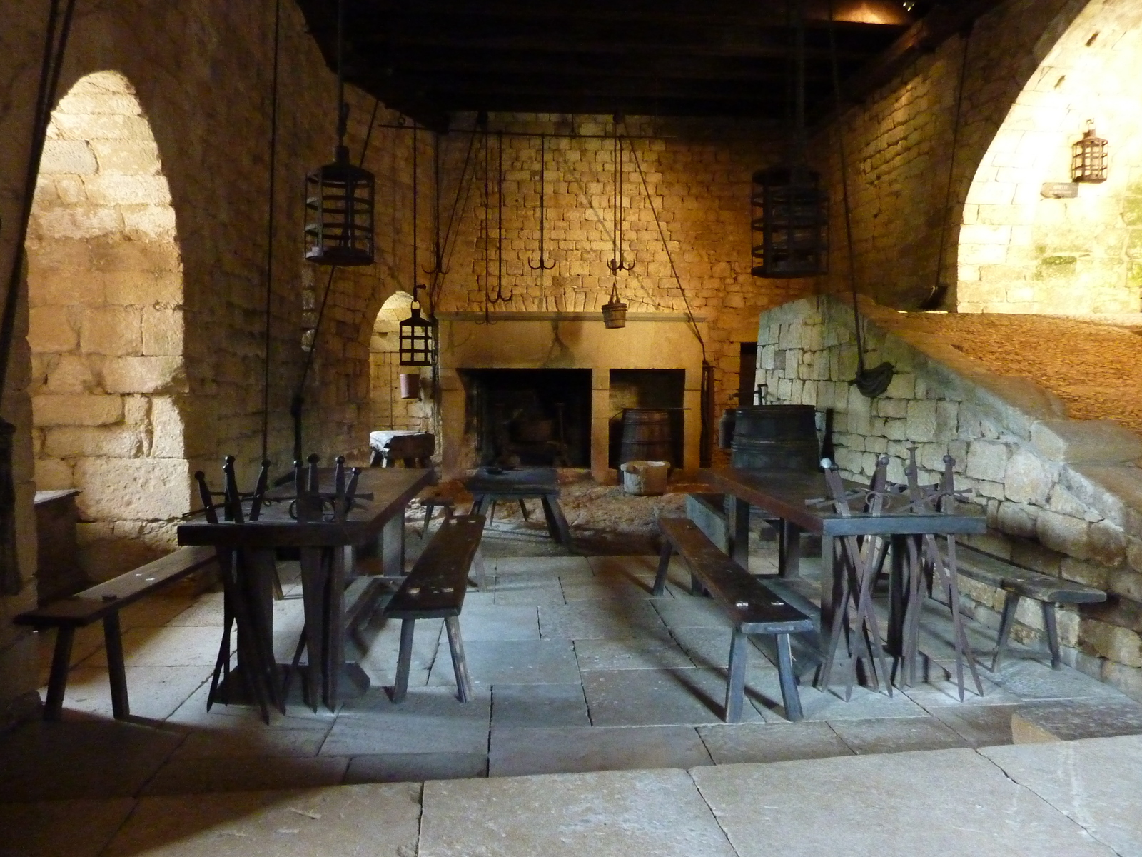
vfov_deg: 54.9
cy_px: 428
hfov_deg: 69.4
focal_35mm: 25
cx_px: 571
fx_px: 825
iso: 800
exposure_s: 1/13
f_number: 3.3
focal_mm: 4.1
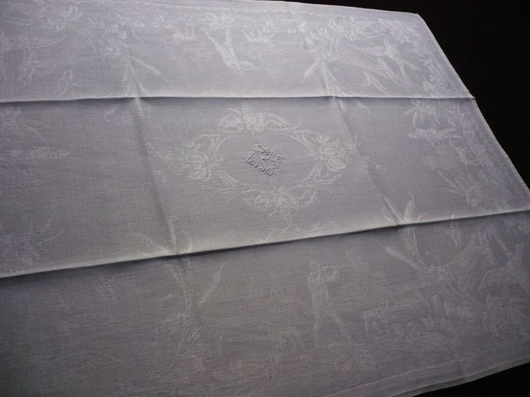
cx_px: 265
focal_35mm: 35
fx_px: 536
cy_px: 198
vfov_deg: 40.7
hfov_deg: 52.7
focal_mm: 5.8
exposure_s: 1/500
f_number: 2.8
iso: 400
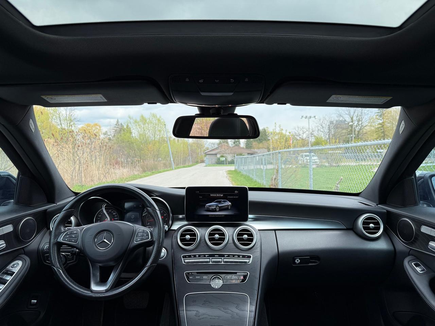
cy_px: 163
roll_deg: +1.1
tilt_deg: +0.0
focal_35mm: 24
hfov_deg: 71.6
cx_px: 218
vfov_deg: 56.8
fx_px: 302
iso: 80
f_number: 1.78
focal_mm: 6.76
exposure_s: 1/878
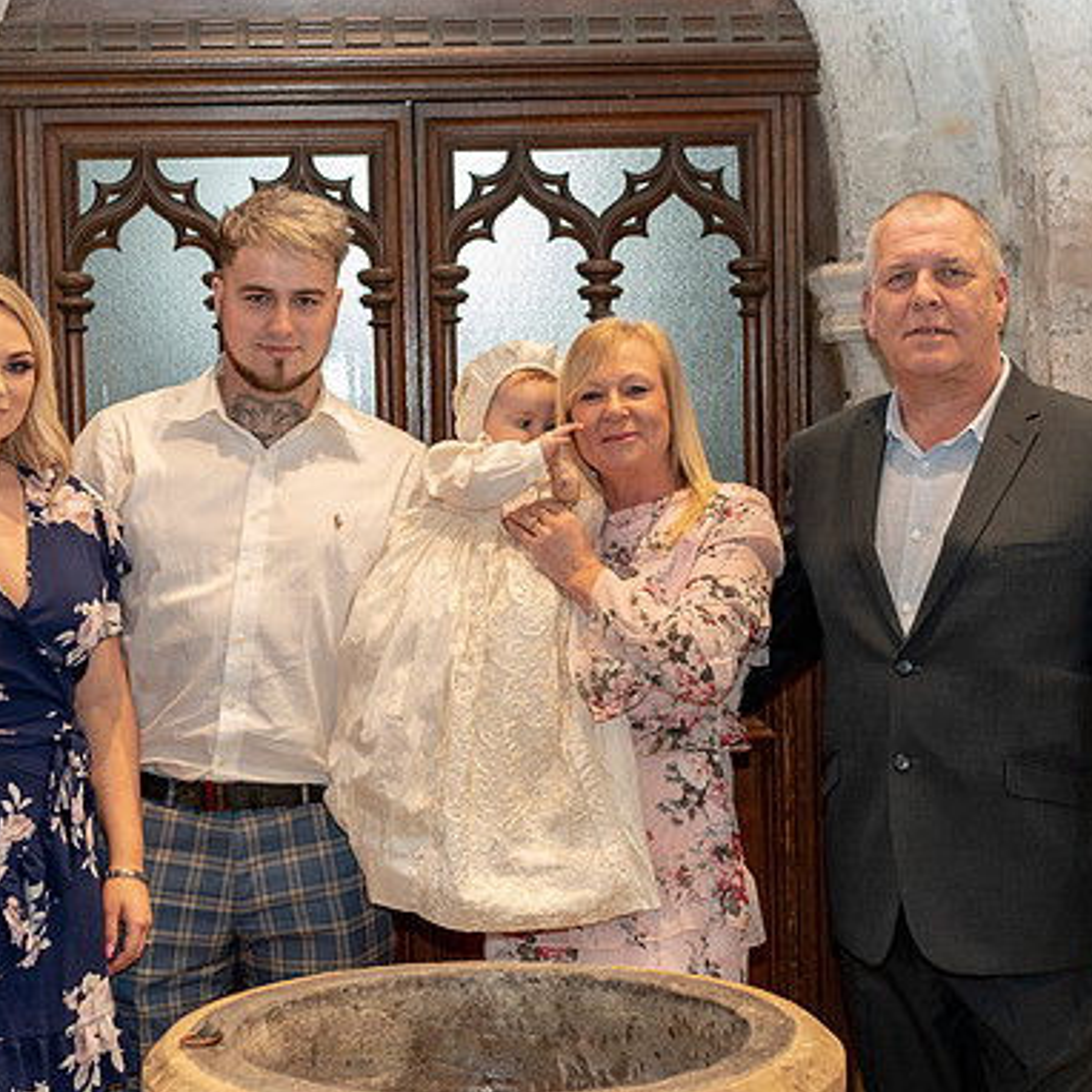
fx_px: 2534
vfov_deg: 24.3
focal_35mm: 71
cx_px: 480
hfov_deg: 24.3
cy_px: 550
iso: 3200
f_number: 4
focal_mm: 55
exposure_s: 1/160
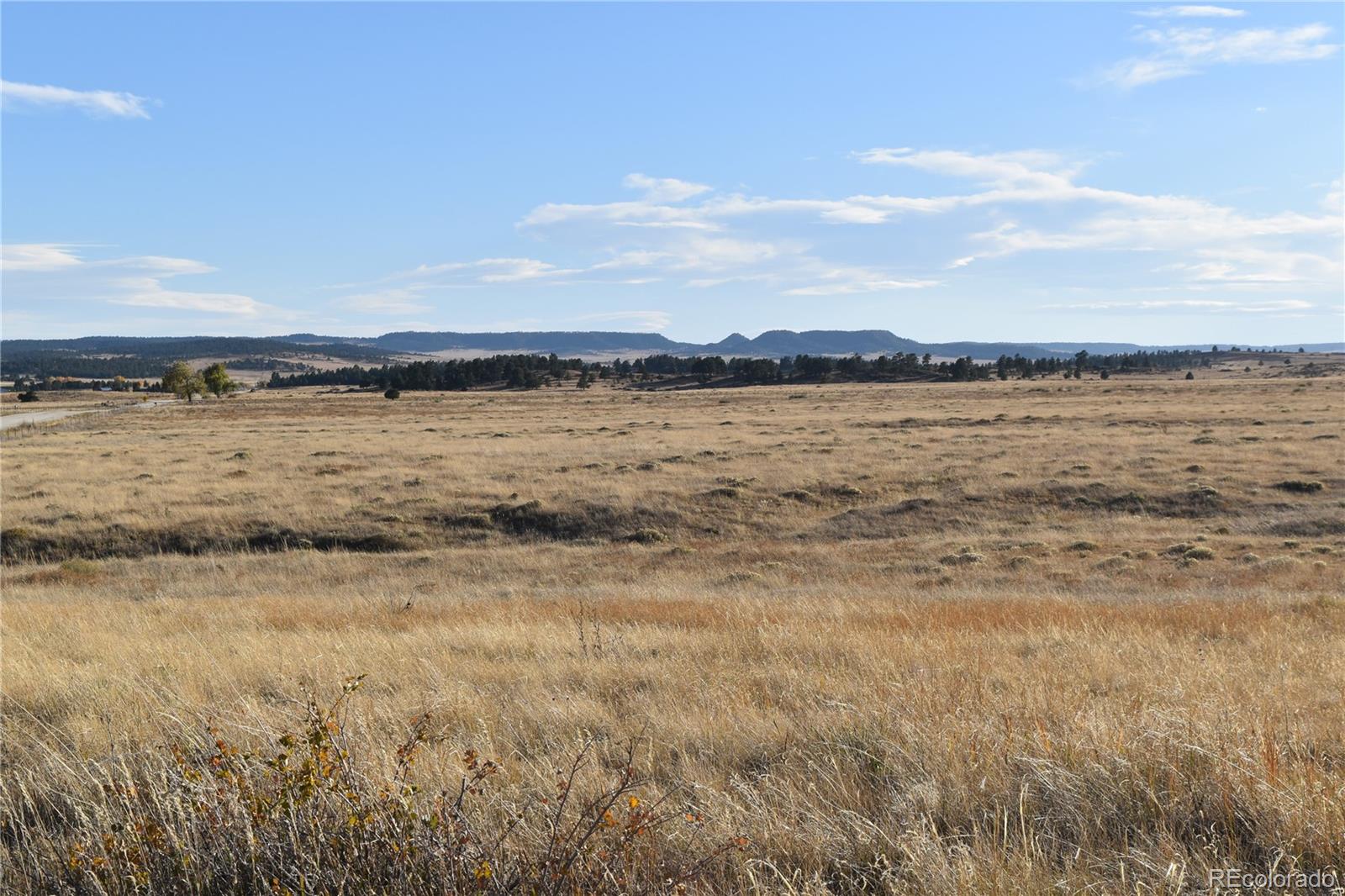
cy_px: 448
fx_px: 2129
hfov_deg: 35.1
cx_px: 672
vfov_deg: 23.8
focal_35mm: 57
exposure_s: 1/400
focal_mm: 38
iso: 200
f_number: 10
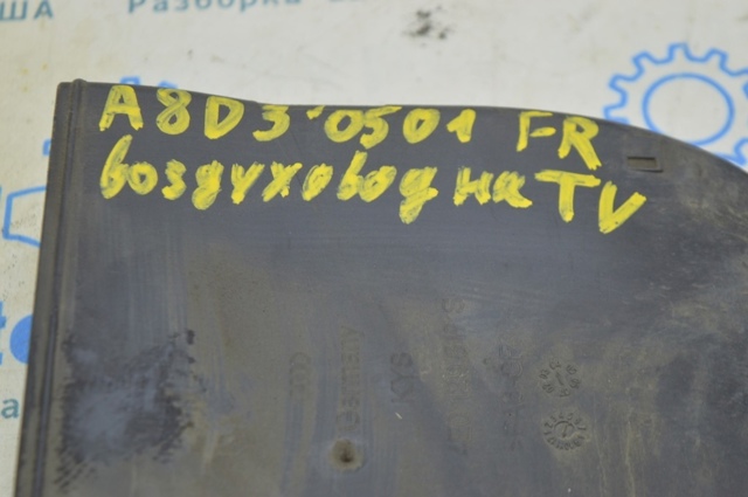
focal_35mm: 82
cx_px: 374
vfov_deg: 16.5
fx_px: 1712
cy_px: 248
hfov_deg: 24.6
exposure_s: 1/20
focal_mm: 55
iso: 400
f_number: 5.6
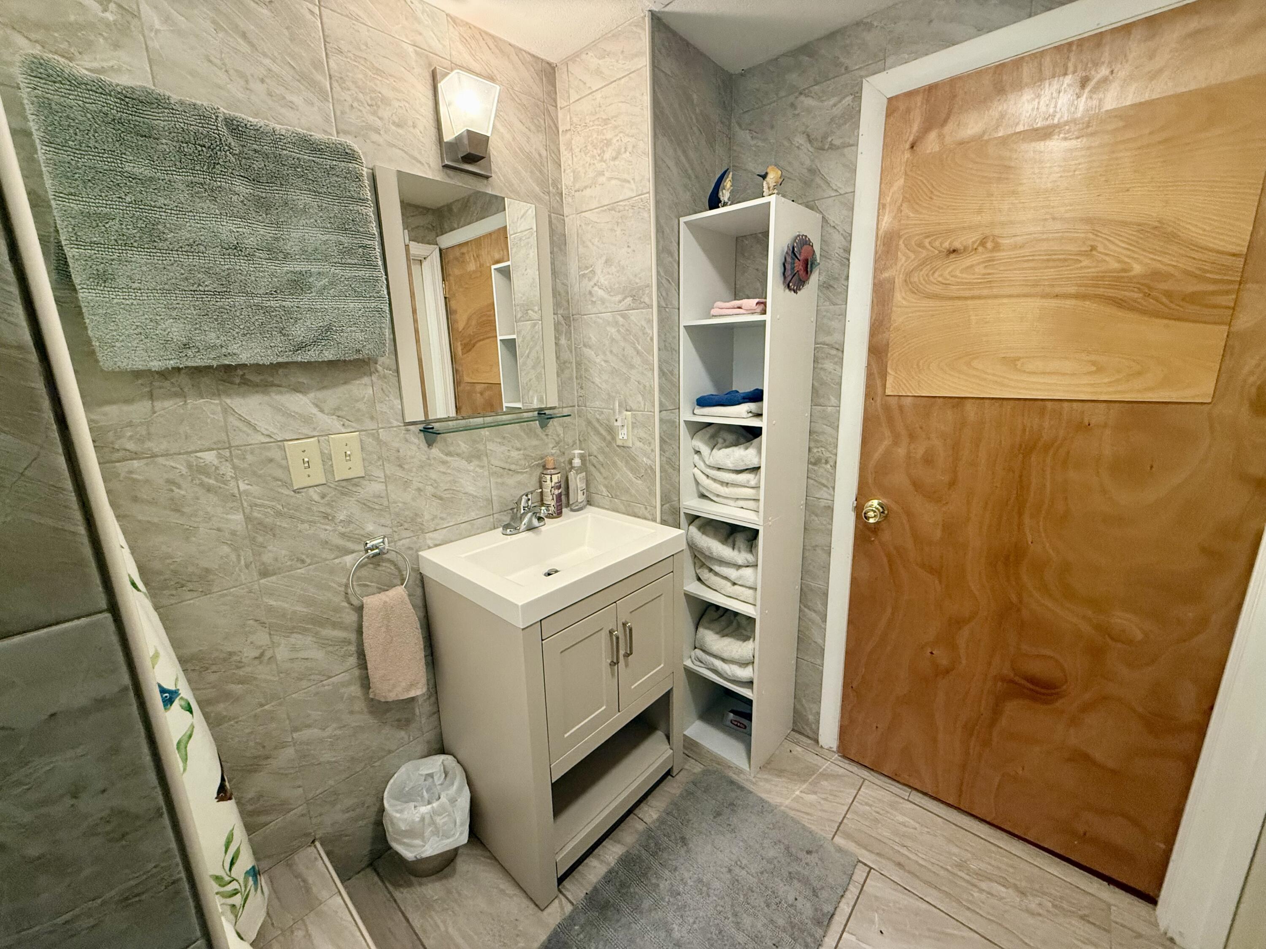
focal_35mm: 14
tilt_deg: -13.0
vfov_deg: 85.7
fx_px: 512
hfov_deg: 102.1
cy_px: 474
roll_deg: +1.6
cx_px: 633
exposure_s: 1/60
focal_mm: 2.22
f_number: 2.2
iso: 400
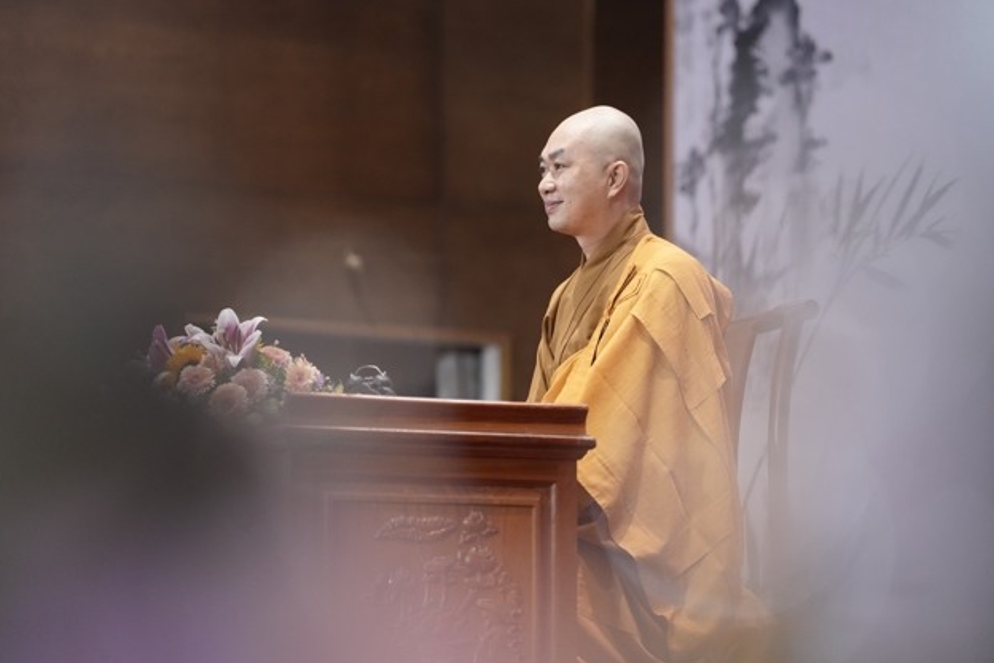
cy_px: 337
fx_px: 4114
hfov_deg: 13.8
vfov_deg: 9.2
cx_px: 507
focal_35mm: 149
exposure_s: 1/250
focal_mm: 143
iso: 4000
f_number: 2.8
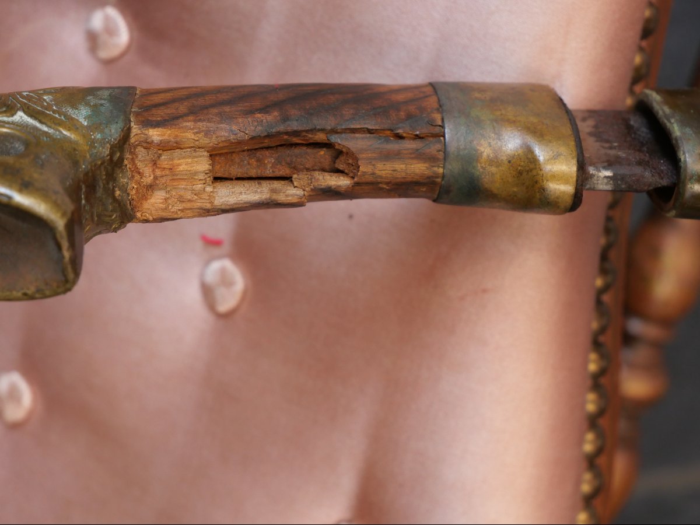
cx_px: 350
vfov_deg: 16.8
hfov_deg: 22.3
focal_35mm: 88
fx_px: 1780
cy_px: 262
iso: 1000
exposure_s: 1/100
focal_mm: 44
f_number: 5.6
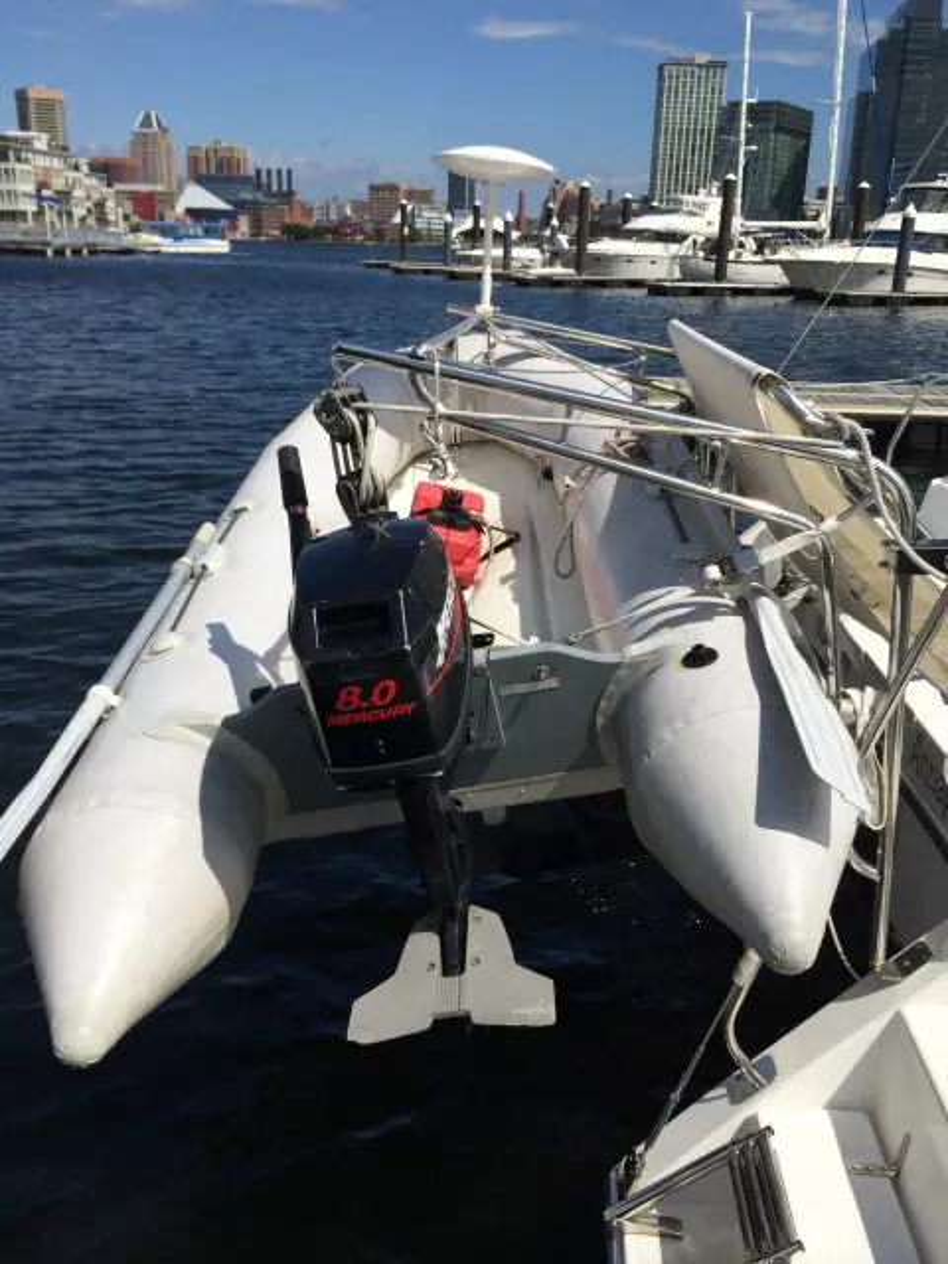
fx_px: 1095
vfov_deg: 60.0
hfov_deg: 46.8
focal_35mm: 30
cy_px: 632
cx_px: 474
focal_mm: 4.12
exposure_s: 1/4566
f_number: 2.2
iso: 40
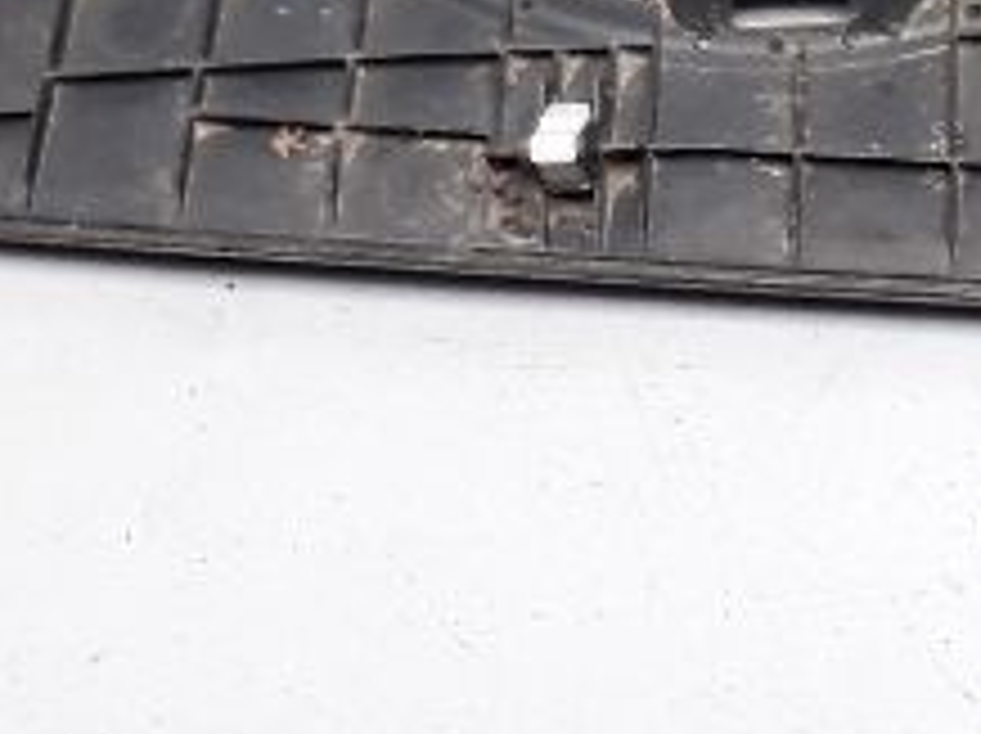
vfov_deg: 10.3
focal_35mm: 127
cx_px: 747
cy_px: -923
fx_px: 3595
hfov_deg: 15.5
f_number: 1.9
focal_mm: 3.6
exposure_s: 1/50
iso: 125
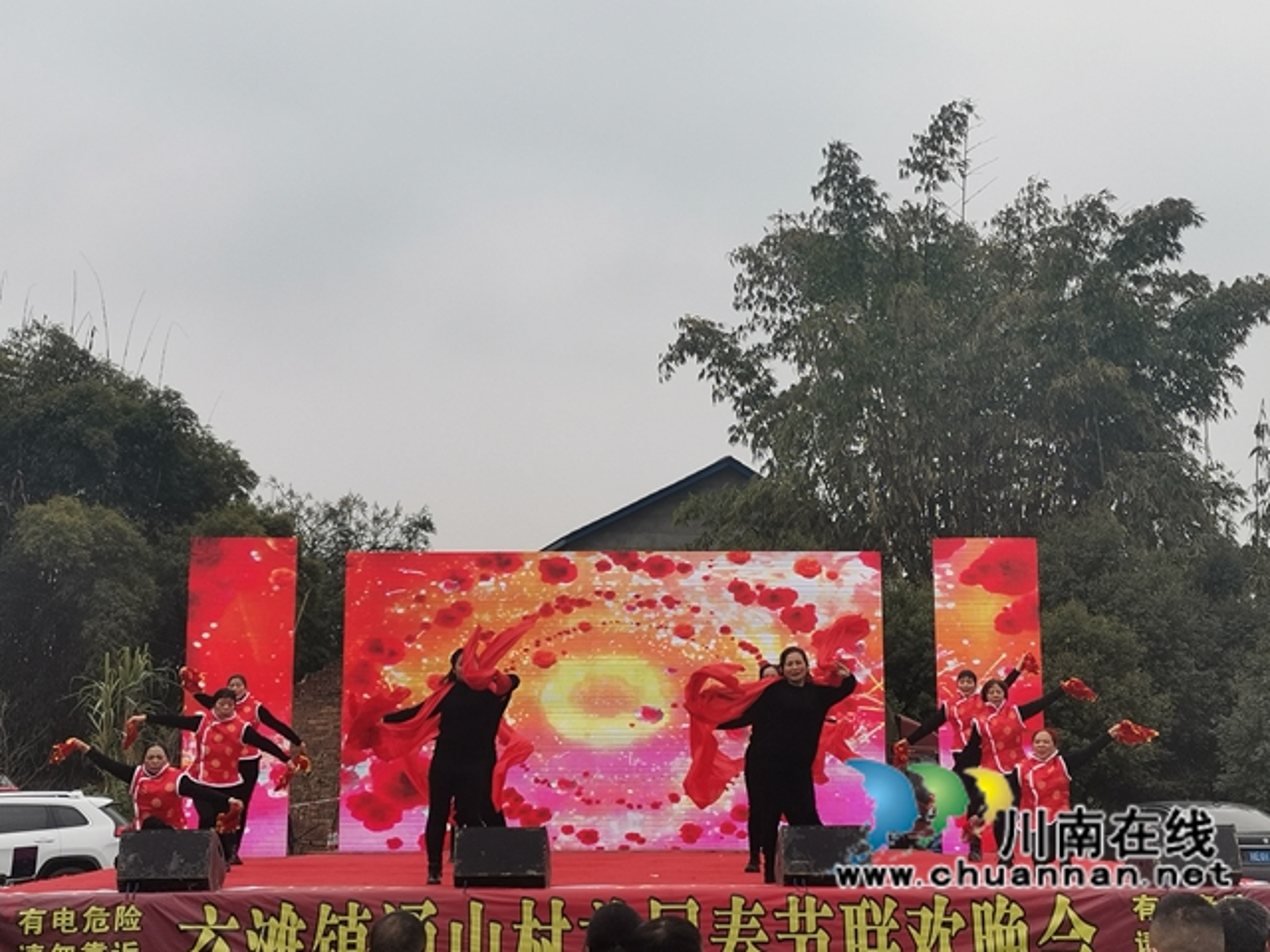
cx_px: 635
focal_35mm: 52
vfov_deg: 28.0
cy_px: 476
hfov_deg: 36.8
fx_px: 1908
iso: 50
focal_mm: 4.75
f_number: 1.8
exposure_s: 1/425
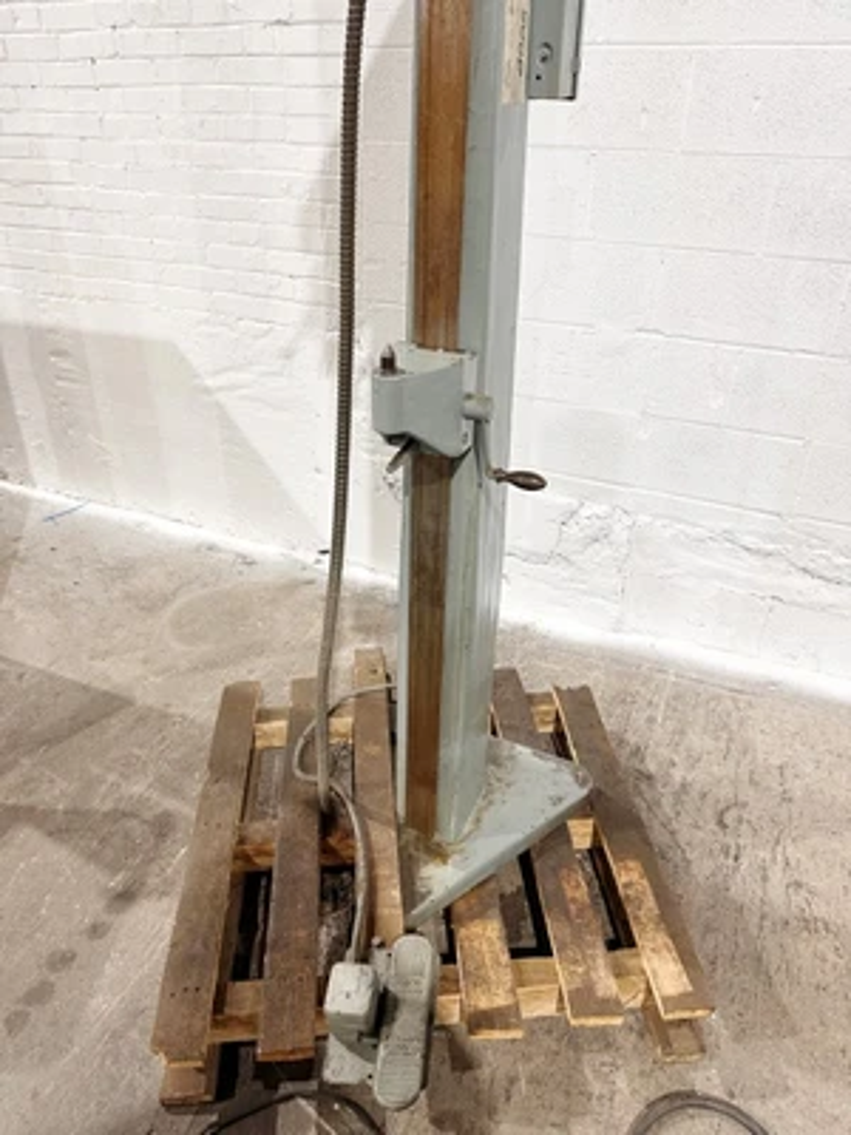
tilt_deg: -28.4
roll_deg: -0.8
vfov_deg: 71.6
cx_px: 426
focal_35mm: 24
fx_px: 787
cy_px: 568
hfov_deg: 56.8
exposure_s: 1/60
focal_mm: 6.86
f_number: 1.78
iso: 200
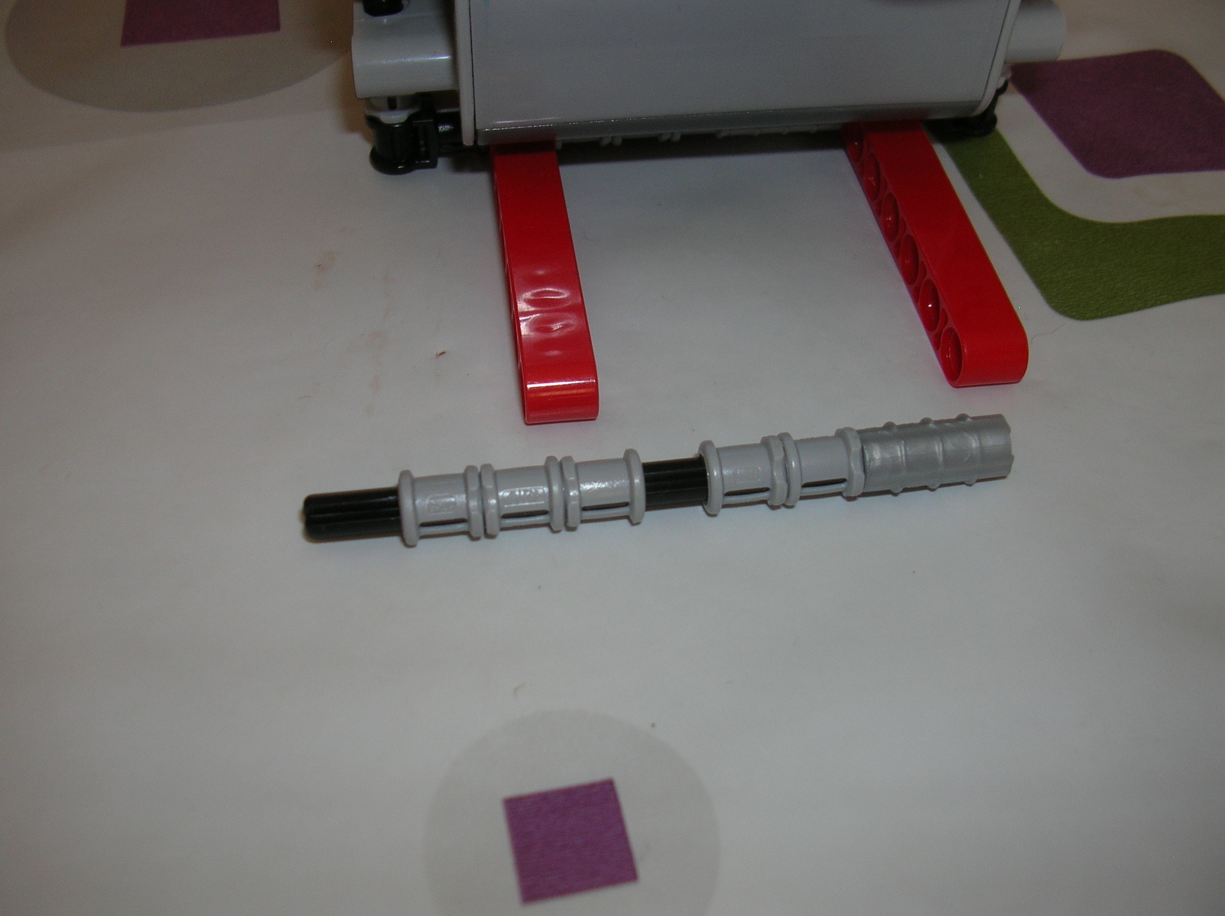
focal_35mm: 35
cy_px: 458
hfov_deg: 52.7
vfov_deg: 40.6
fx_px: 1238
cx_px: 612
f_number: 2.8
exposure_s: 1/60.1
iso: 50
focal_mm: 5.8
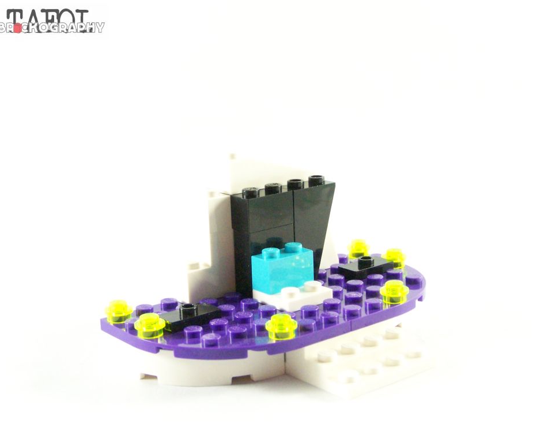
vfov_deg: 24.6
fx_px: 1006
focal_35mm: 62
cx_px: 282
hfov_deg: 30.5
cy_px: 219
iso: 400
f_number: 3.6
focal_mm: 9.8
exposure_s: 1/60
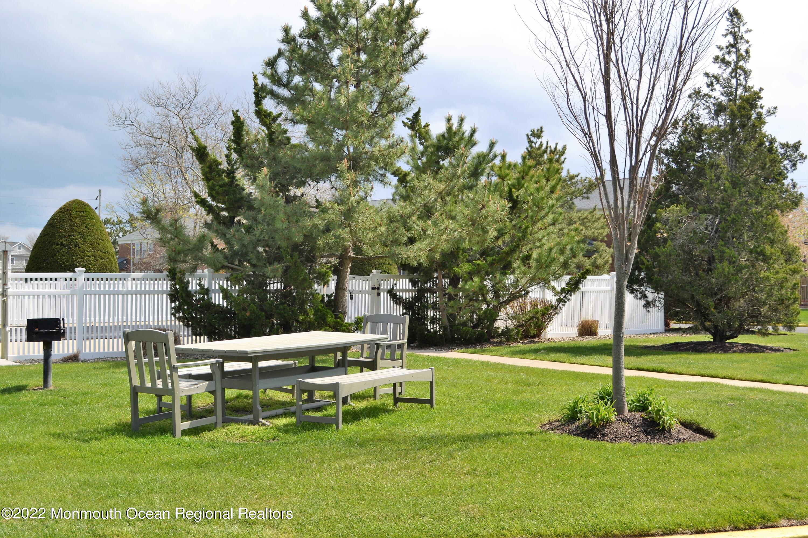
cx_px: 404
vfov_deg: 31.9
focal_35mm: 42
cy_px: 269
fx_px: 943
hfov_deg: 46.4
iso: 100
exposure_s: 1/200
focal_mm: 28
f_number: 7.1
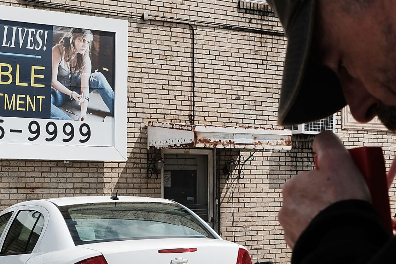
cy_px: 68
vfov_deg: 17.0
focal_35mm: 80
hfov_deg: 25.4
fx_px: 880
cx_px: 210
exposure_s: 1/500
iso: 200
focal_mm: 23
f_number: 9
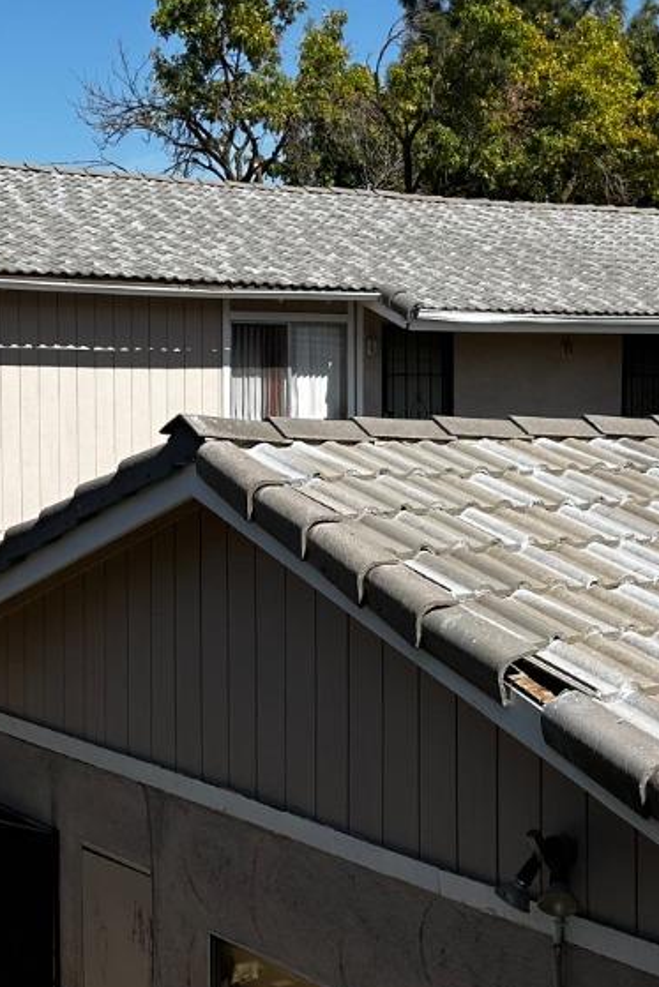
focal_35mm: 67
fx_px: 1838
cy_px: 538
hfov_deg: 20.3
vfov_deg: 30.1
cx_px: 288
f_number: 1.78
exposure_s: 1/5525
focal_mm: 6.86
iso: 80
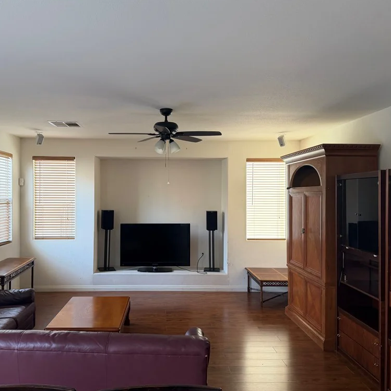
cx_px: 167
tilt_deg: -0.4
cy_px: 195
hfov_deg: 55.4
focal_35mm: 29
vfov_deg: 55.6
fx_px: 371
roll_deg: -0.5
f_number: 1.78
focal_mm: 6.76
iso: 160
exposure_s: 1/127
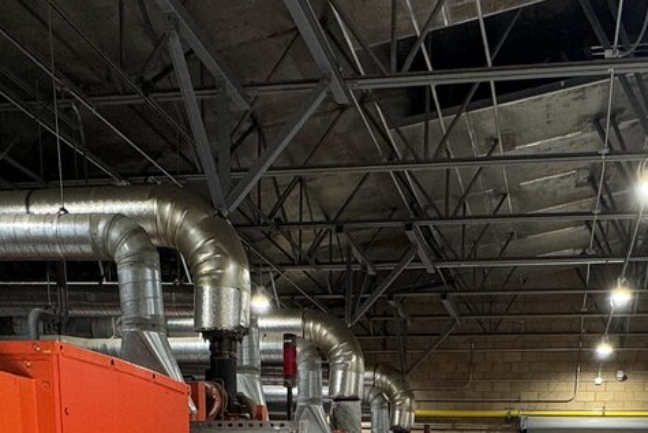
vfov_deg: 21.8
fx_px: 882
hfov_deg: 40.1
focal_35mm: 49
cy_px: 690
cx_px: 393
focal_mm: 2.22
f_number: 2.2
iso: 100
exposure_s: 1/99
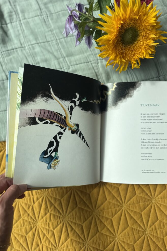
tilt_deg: -84.7
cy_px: 124
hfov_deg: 49.4
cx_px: 94
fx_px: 181
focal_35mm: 26
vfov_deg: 69.4
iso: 80
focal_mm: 6.76
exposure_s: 1/1361
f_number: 1.78
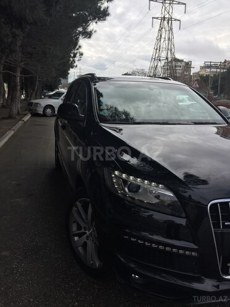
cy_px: 154
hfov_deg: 48.2
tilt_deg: -12.8
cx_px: 115
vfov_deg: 61.7
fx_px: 257
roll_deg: -2.6
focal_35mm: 29
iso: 32
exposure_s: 1/1799
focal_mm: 4.15
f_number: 2.2
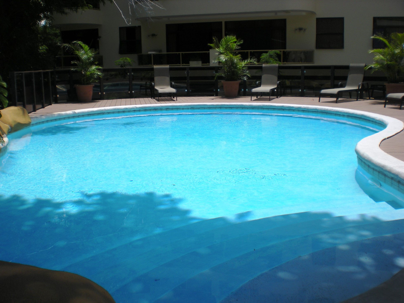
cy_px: 152
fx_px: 444
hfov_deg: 49.0
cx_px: 202
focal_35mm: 38
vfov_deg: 37.7
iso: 64
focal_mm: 6.3
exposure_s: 1/546
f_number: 4.6
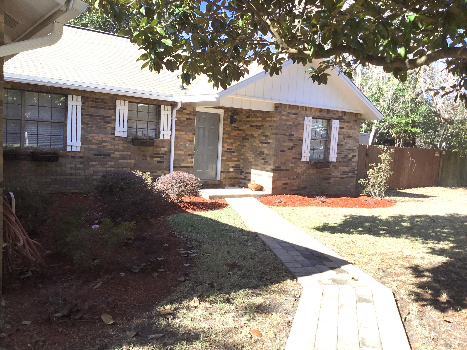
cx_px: 234
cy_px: 175
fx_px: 418
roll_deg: -2.4
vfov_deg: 45.4
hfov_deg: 58.4
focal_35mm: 31
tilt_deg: -4.5
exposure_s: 1/590
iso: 25
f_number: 2.4
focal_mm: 3.3
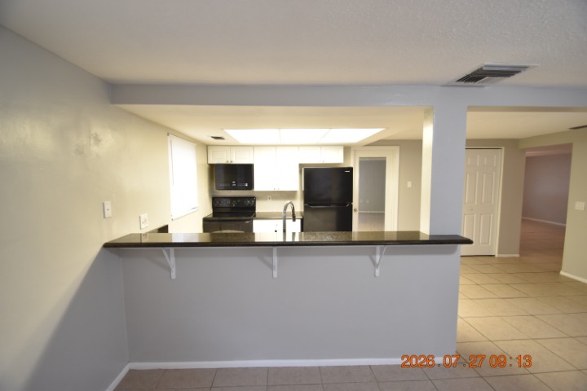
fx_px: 245
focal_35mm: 15
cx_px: 294
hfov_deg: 100.4
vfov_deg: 77.3
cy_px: 196
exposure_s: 1/30
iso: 800
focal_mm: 10
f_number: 3.5
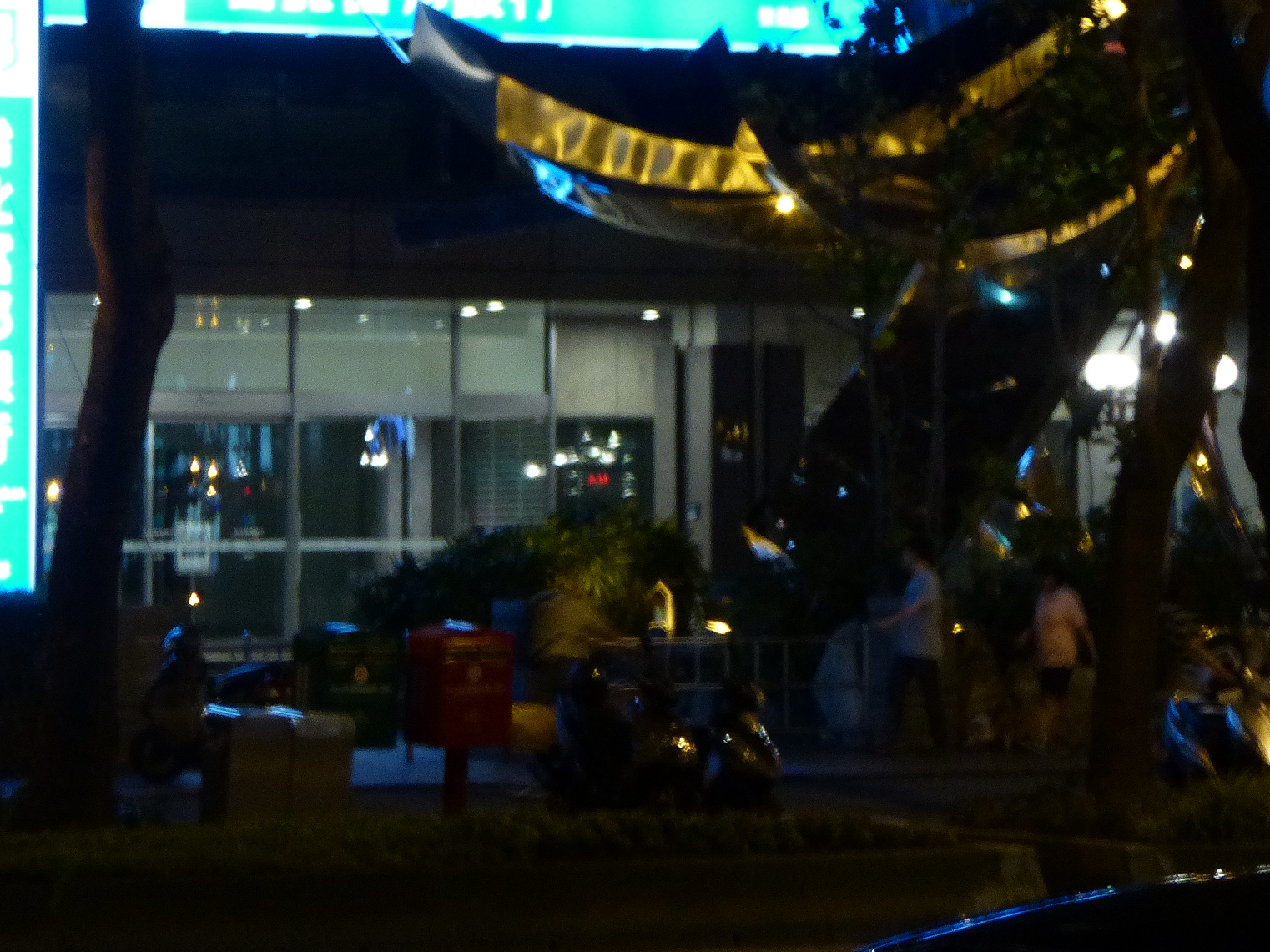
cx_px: 668
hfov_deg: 11.0
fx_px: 6603
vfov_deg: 8.2
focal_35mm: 180
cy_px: 169
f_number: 5
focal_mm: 17.5
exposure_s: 1/8
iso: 400
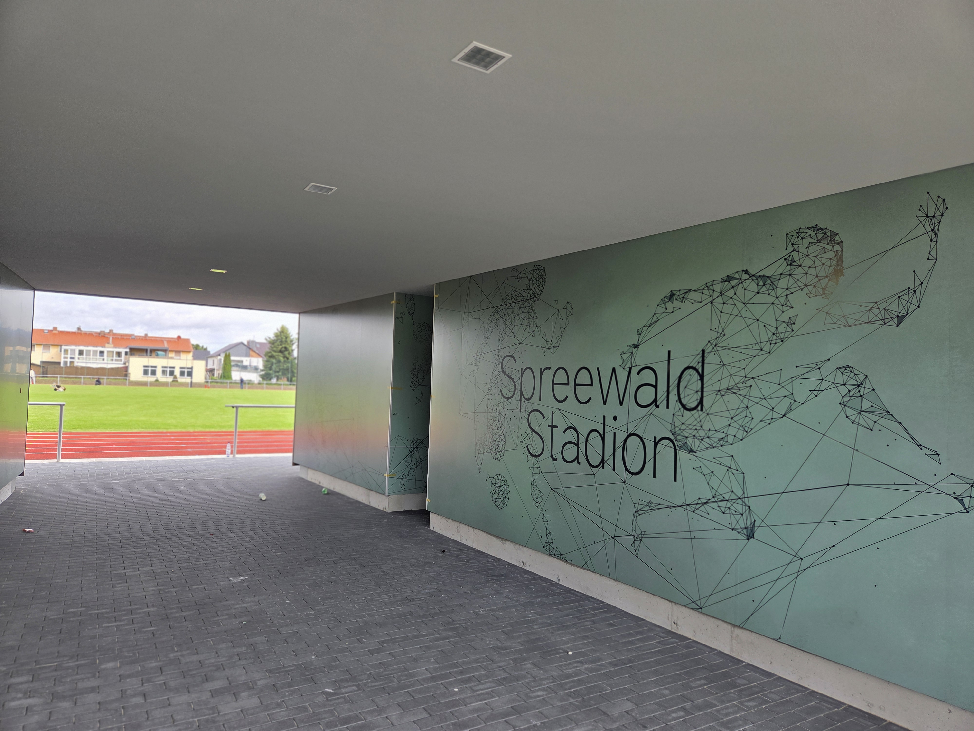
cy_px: 366
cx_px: 487
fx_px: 647
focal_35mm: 23
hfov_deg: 73.9
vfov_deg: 58.9
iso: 80
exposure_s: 1/767
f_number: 1.8
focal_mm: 5.4
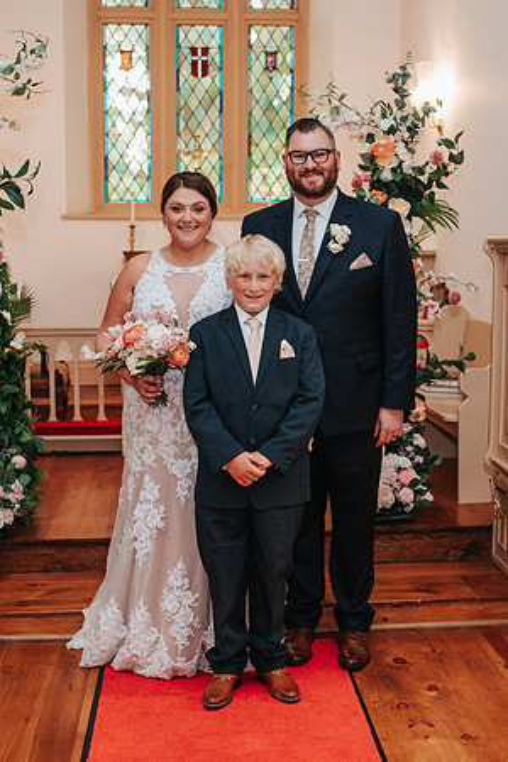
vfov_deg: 37.8
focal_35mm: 53
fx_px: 1113
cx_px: 283
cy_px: 381
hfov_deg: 25.7
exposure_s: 1/200
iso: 1000
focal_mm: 35
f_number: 3.2
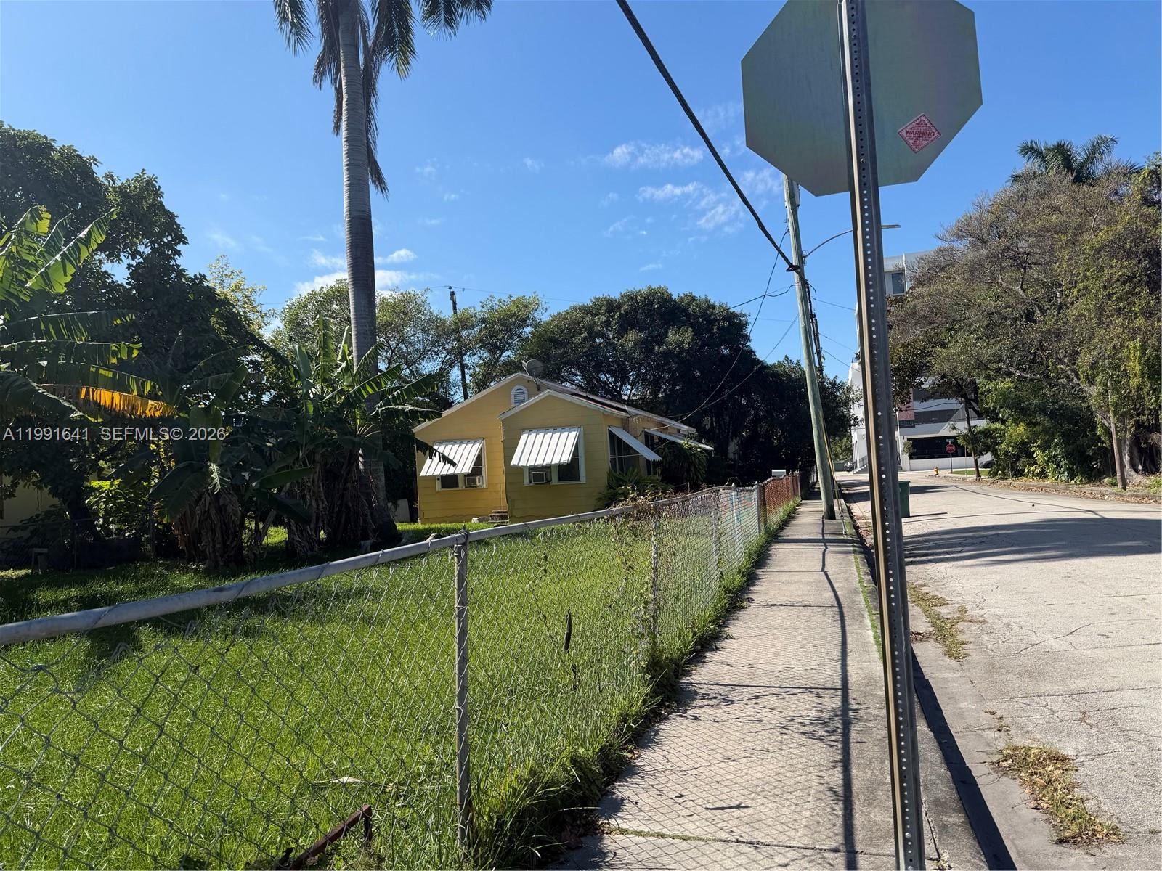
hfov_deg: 71.6
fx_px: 806
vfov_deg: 56.8
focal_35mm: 24
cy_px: 436
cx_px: 581
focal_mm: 6.76
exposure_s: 1/4167
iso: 80
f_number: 1.78
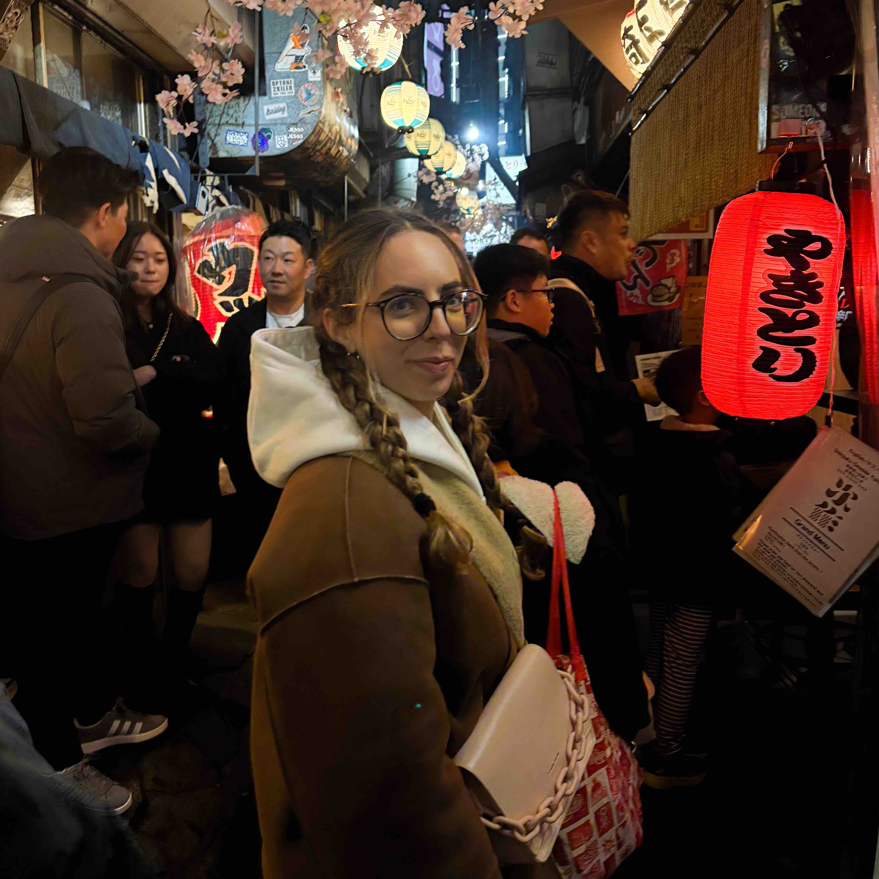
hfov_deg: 52.5
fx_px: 891
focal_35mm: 31
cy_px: 416
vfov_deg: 52.5
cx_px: 441
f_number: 1.6
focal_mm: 5.96
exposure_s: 1/50
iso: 160
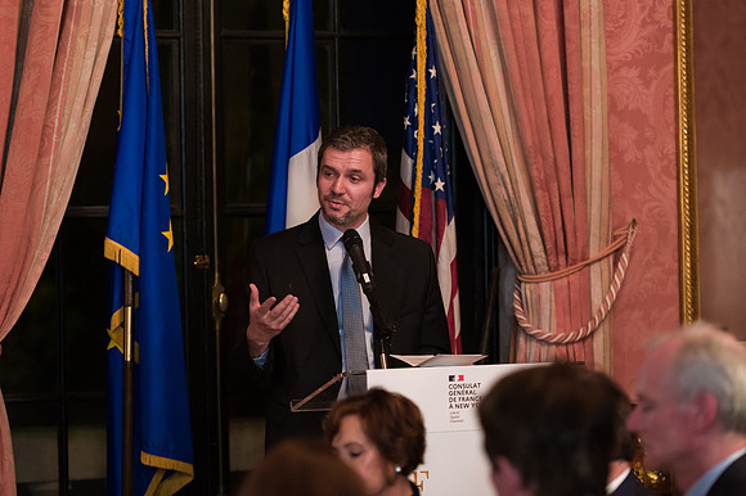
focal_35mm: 139
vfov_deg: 9.8
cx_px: 354
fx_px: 2881
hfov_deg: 14.8
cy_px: 235
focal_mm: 130
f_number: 3.2
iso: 3200
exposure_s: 1/200
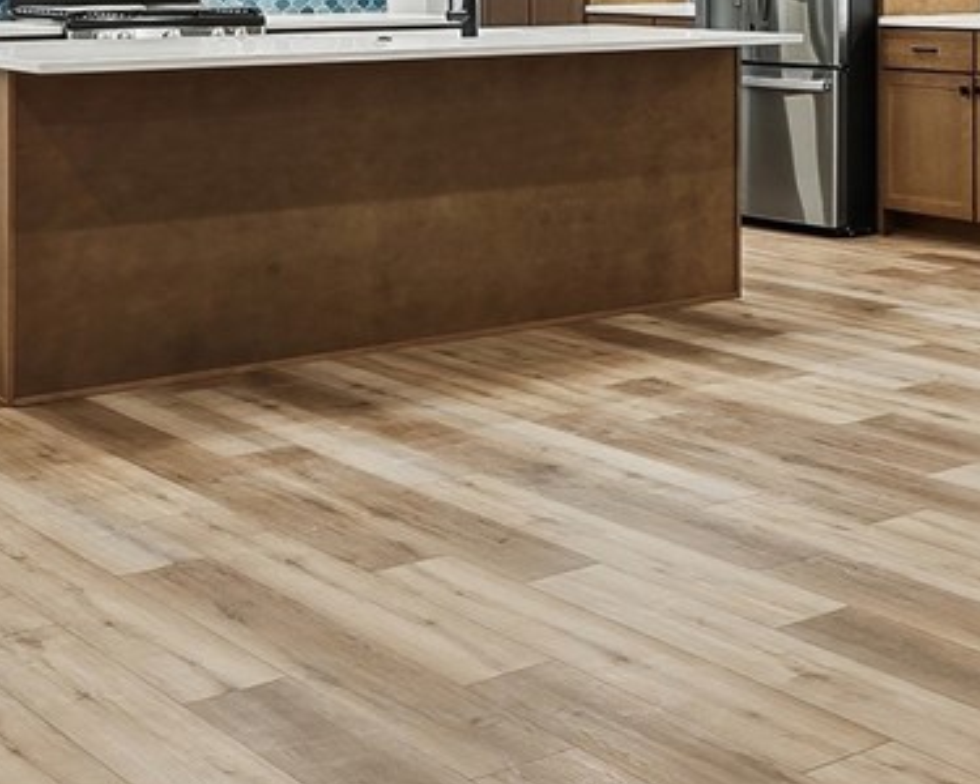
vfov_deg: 20.8
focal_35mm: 70
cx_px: 817
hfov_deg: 26.5
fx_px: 2034
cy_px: -72
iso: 250
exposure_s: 1/50
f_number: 9
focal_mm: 16.5
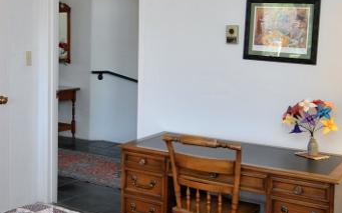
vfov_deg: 23.2
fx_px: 513
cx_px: 0
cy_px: 40
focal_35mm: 55
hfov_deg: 33.7
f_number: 7.1
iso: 800
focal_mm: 18
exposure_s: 1/40
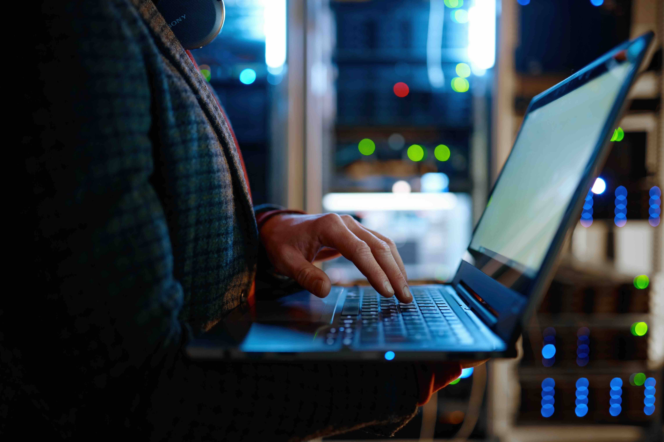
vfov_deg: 37.8
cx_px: 332
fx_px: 645
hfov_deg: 54.5
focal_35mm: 35
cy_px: 221
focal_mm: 35
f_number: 1.7
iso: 400
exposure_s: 1/15
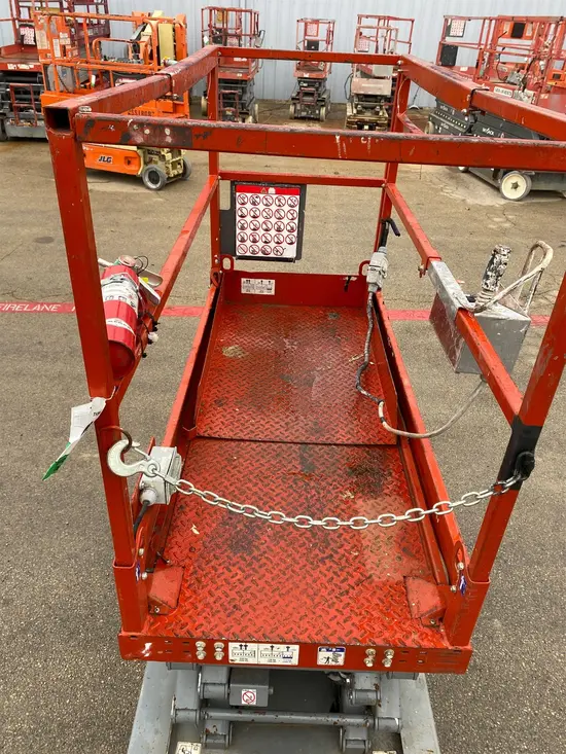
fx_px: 567
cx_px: 283
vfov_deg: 67.3
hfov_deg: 53.1
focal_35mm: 26
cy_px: 377
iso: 64
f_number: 1.8
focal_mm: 4.25
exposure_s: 1/121
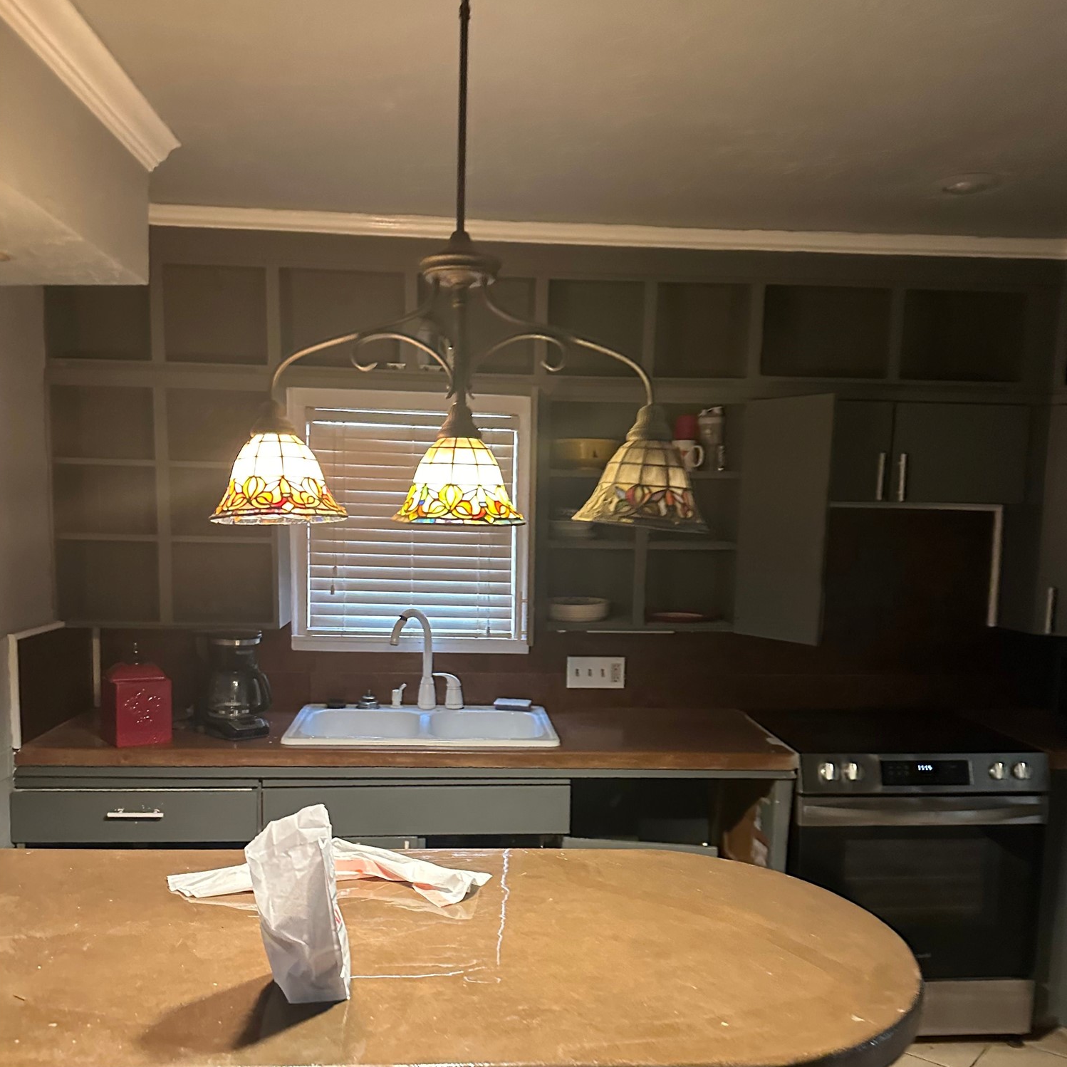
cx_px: 543
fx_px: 1011
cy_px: 641
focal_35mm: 29
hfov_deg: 55.6
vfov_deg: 55.2
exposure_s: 1/40
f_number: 1.78
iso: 800
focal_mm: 6.86
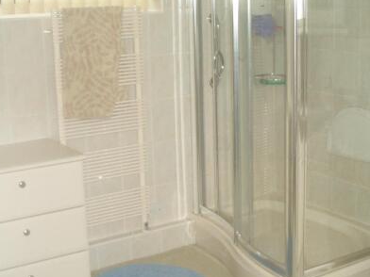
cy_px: 127
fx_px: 652
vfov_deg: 24.0
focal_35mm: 61
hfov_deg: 31.4
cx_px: 245
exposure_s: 1/60
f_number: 2.8
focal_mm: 6.8
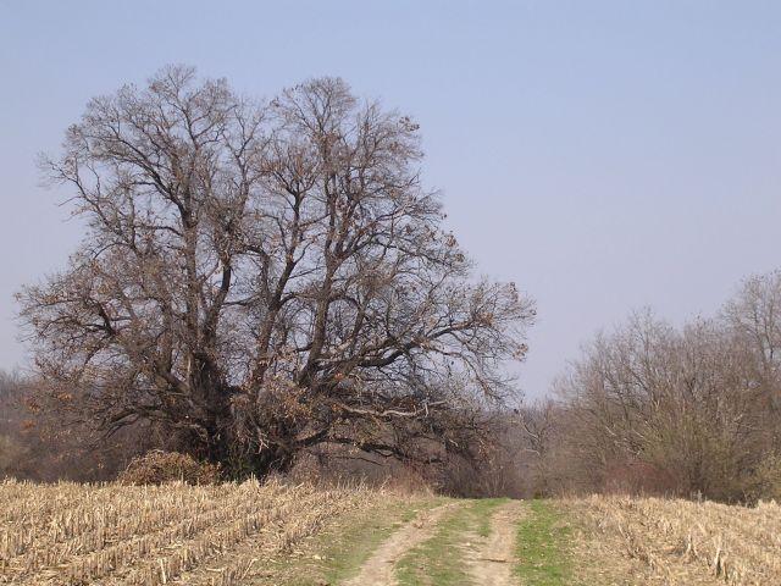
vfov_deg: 13.5
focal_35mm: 110
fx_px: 2482
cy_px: 293
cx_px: 390
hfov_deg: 17.9
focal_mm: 16.7
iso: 100
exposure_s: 1/360
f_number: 4.8
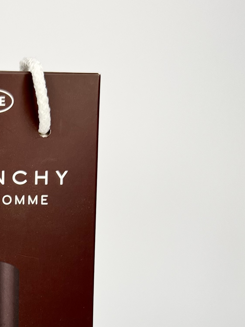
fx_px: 661
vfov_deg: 26.8
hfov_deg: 19.6
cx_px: -58
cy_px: 297
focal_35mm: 70
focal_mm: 5.7
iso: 50
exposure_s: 1/388
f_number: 1.5
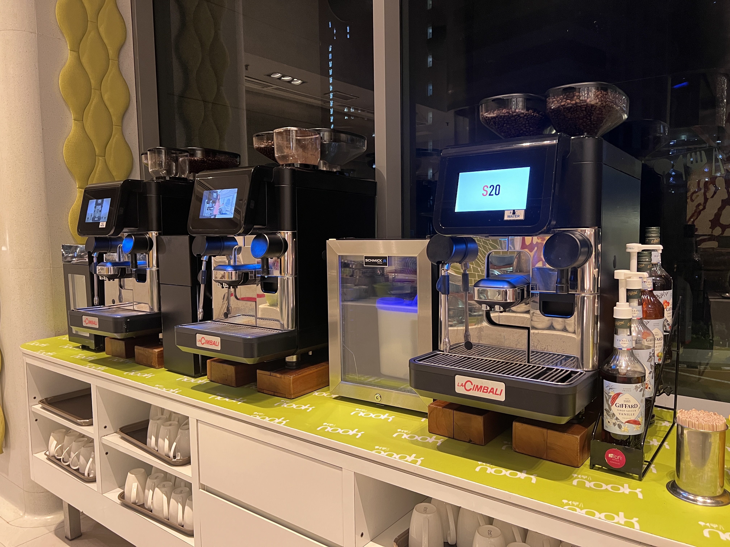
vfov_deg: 53.1
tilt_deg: -4.8
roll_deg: +0.8
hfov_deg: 67.3
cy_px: 274
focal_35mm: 26
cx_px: 365
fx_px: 548
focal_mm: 5.7
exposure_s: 1/50
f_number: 1.5
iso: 200
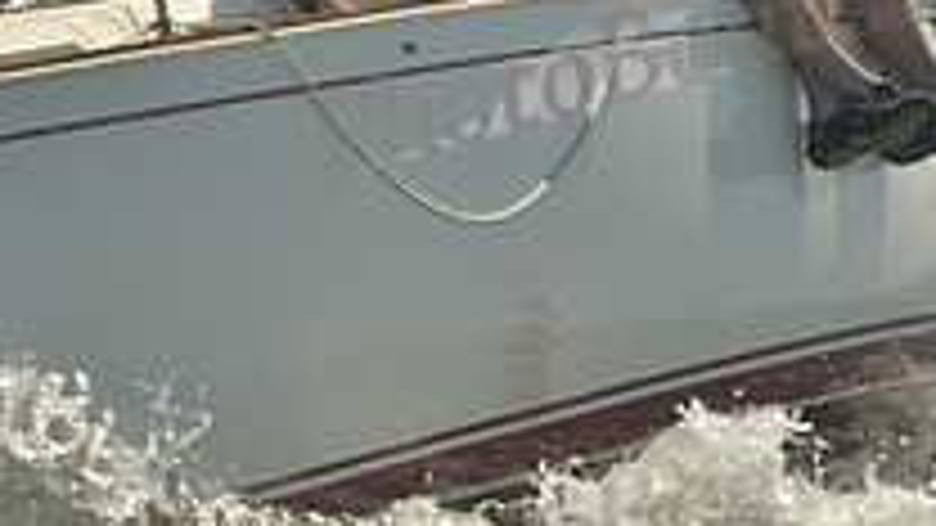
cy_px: -106
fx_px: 13030
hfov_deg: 4.1
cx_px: 81
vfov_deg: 2.3
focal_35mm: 525
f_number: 8
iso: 280
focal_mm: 180
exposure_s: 1/1000
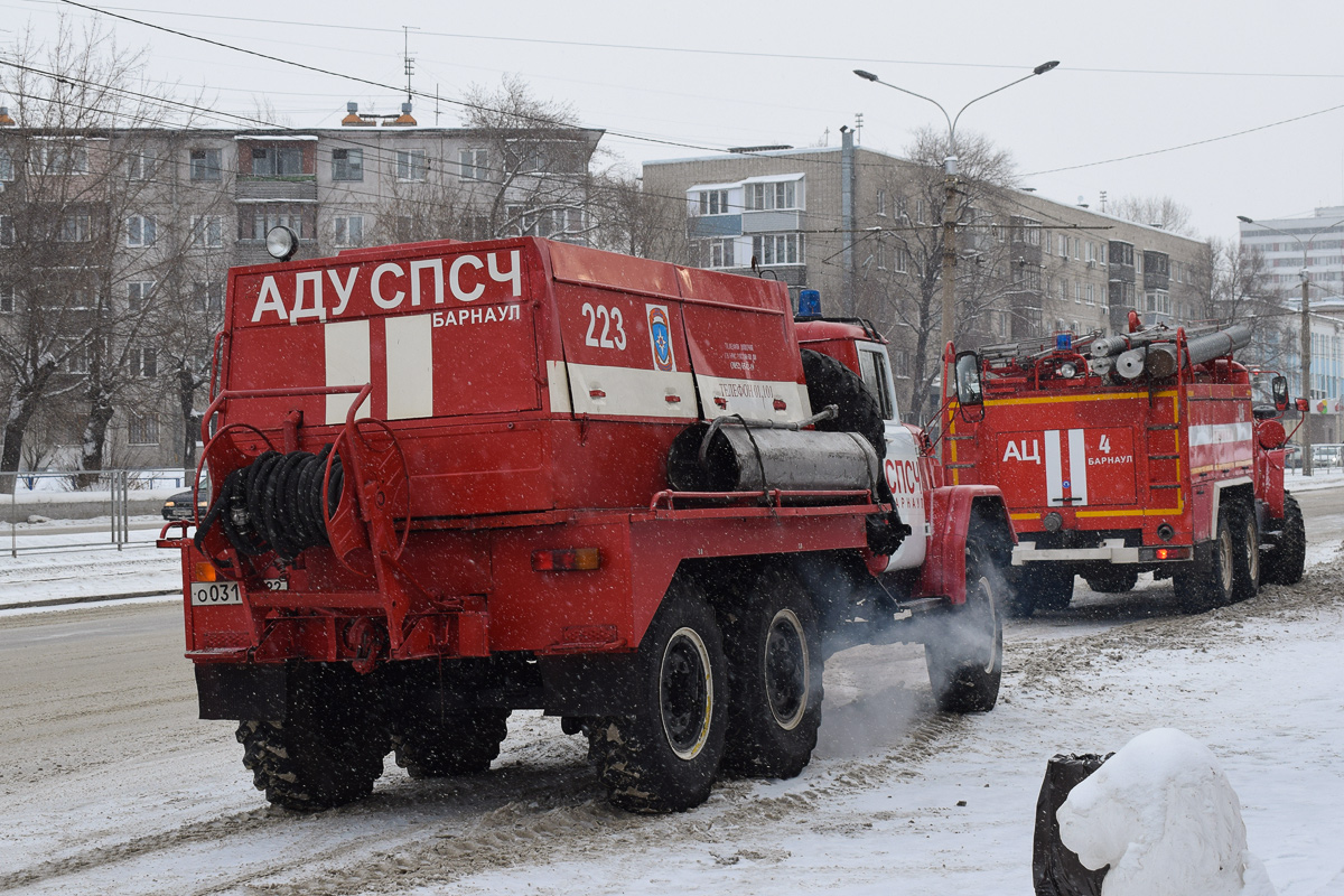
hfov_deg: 37.9
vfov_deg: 25.8
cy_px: 448
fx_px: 1960
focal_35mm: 52
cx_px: 672
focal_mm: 35
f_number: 8
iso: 320
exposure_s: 1/250
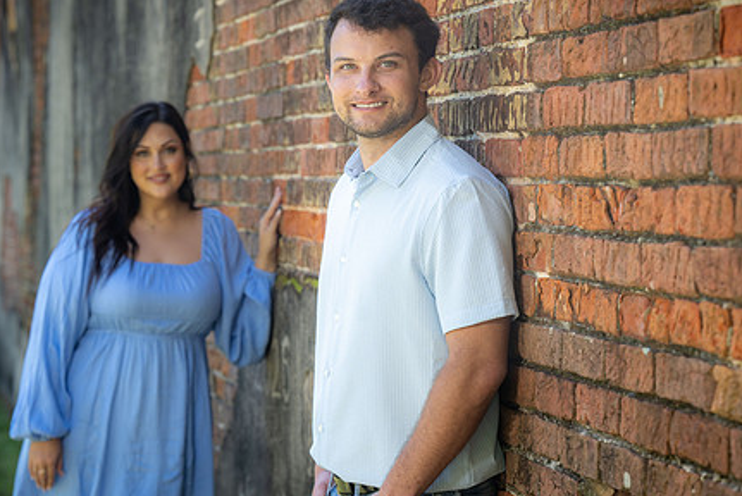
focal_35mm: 113
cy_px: 264
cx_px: 367
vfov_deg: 12.1
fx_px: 2331
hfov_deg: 18.1
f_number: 4.5
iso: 100
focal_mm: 84
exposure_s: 1/125
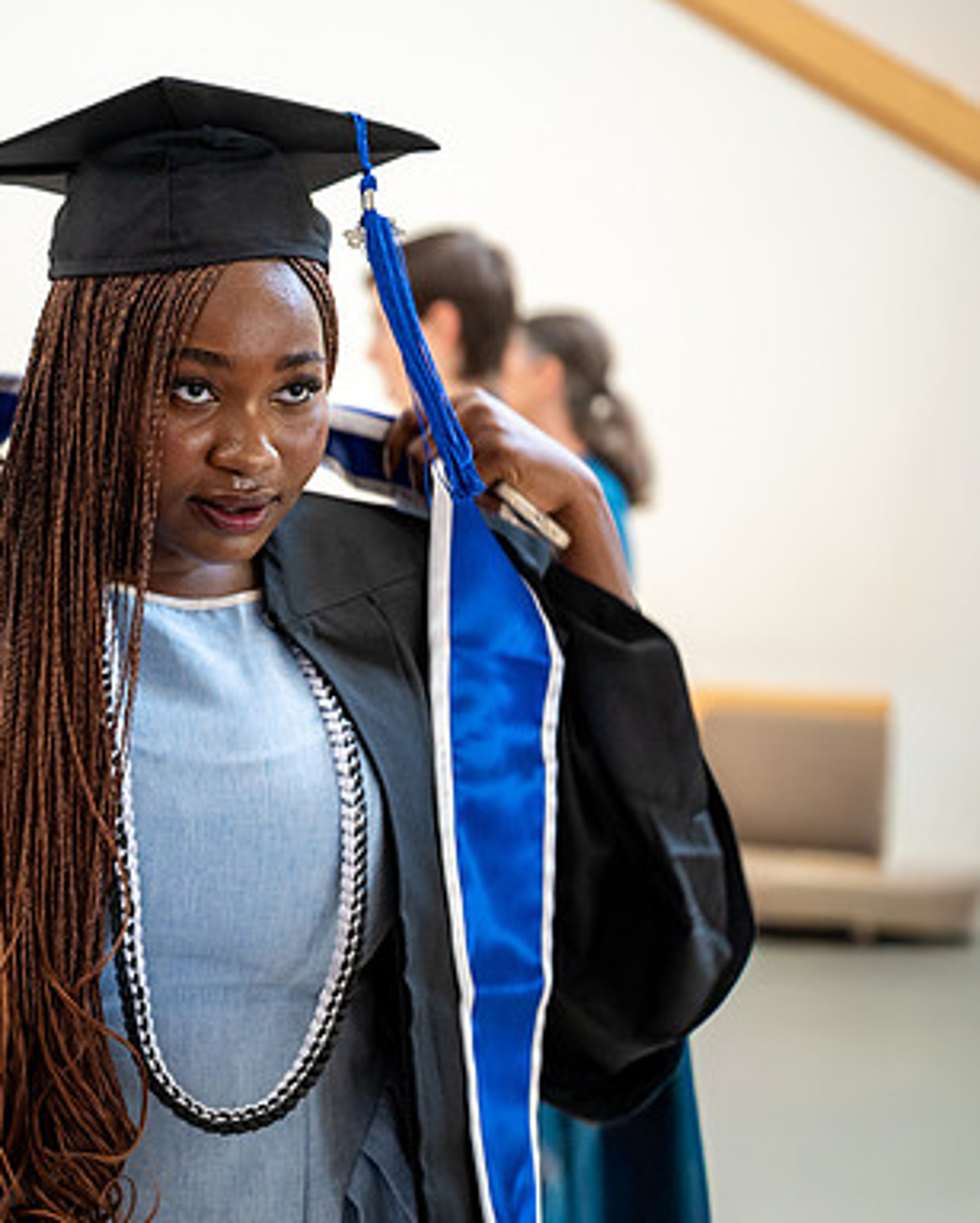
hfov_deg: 15.2
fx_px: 3657
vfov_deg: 19.0
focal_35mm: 101
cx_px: 177
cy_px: 624
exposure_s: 1/160
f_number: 3.2
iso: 1250
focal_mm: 70
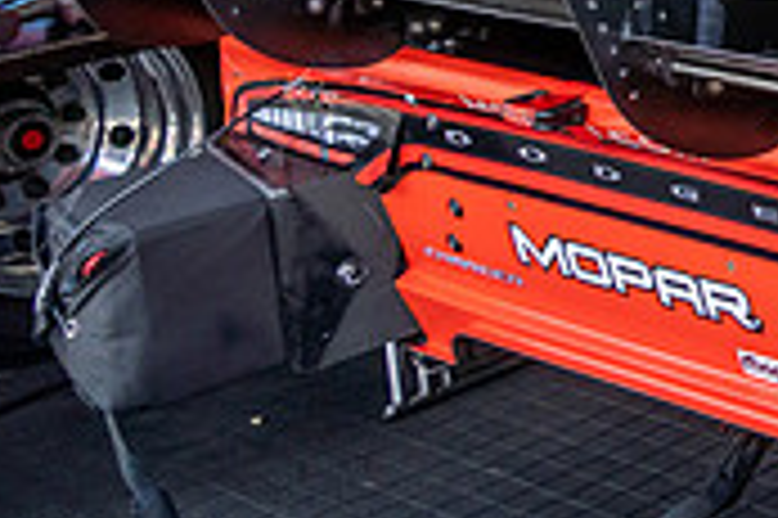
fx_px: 2029
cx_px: 1282
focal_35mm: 94
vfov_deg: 13.9
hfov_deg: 18.3
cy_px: -166
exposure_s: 1/500
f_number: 5
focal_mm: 18
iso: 500
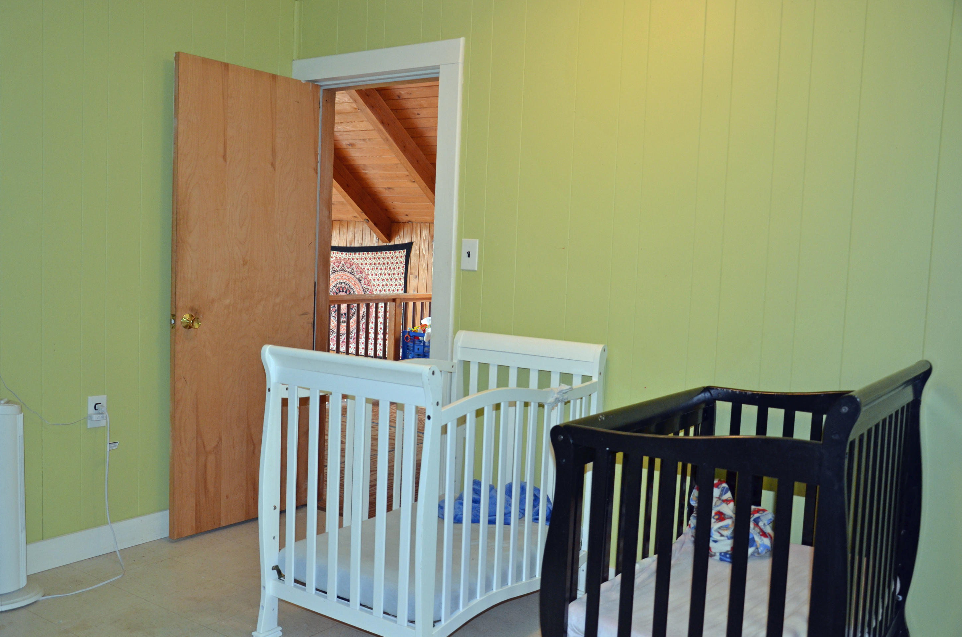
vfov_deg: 40.4
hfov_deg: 58.0
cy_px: 320
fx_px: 867
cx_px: 471
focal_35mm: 33
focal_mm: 21
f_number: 3.8
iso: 800
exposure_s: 1/60
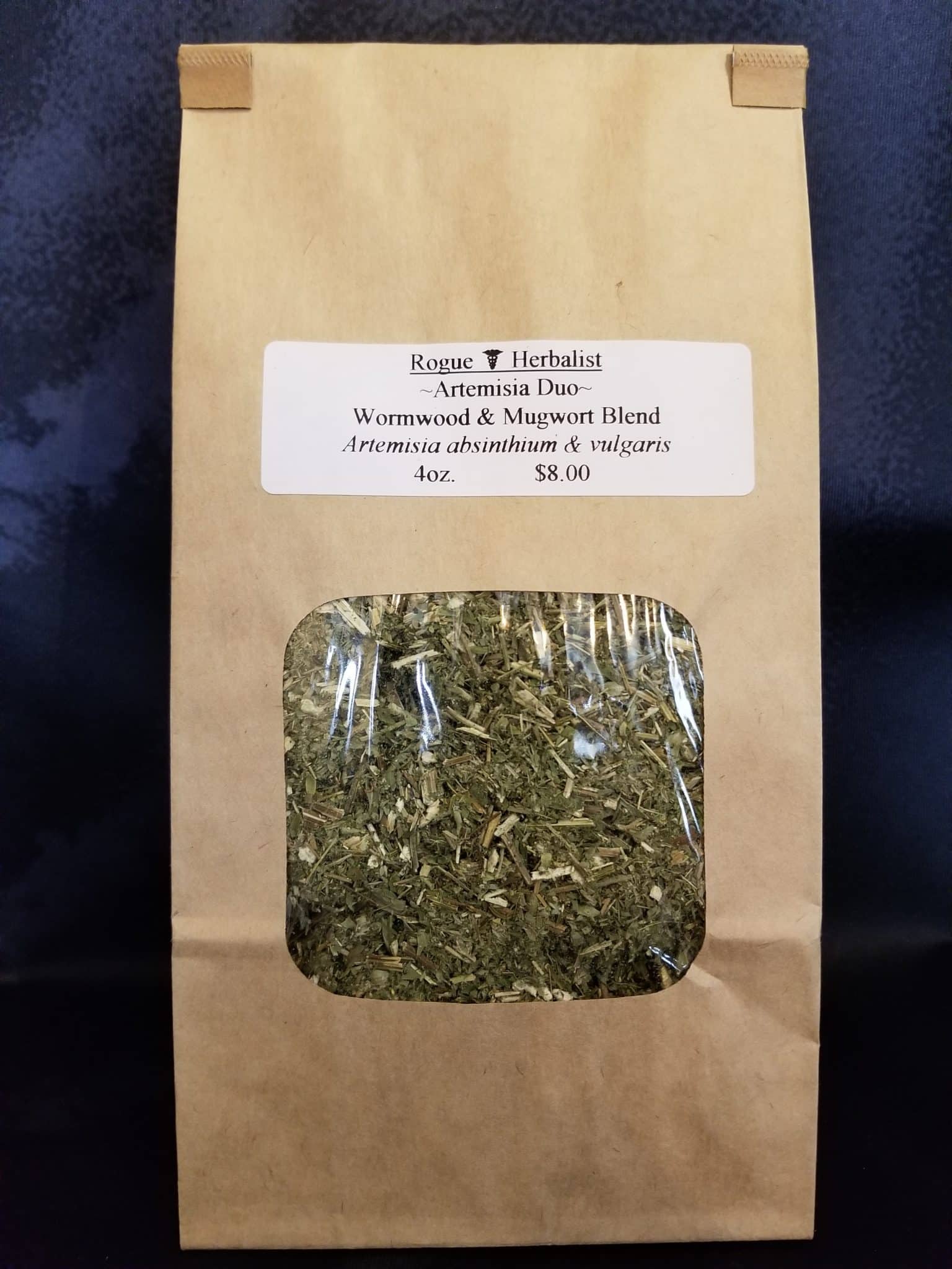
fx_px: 953
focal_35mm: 26
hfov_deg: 53.1
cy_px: 634
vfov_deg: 67.3
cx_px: 476
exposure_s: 1/24
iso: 250
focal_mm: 4.25
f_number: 1.7
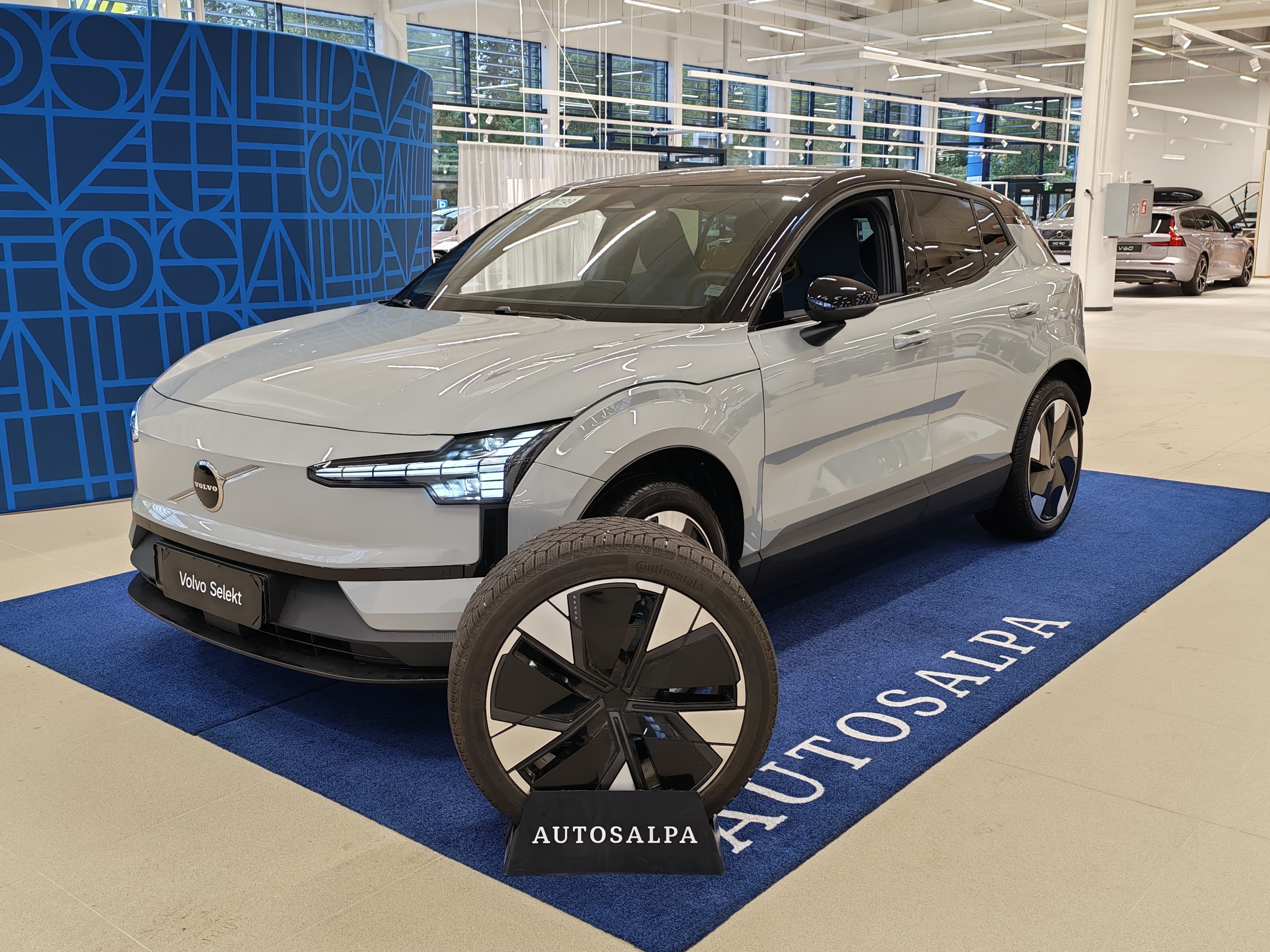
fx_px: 1284
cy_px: 481
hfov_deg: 52.6
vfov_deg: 40.7
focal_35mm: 35
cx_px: 618
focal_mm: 6.12
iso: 353
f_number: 1.9
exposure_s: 1/100
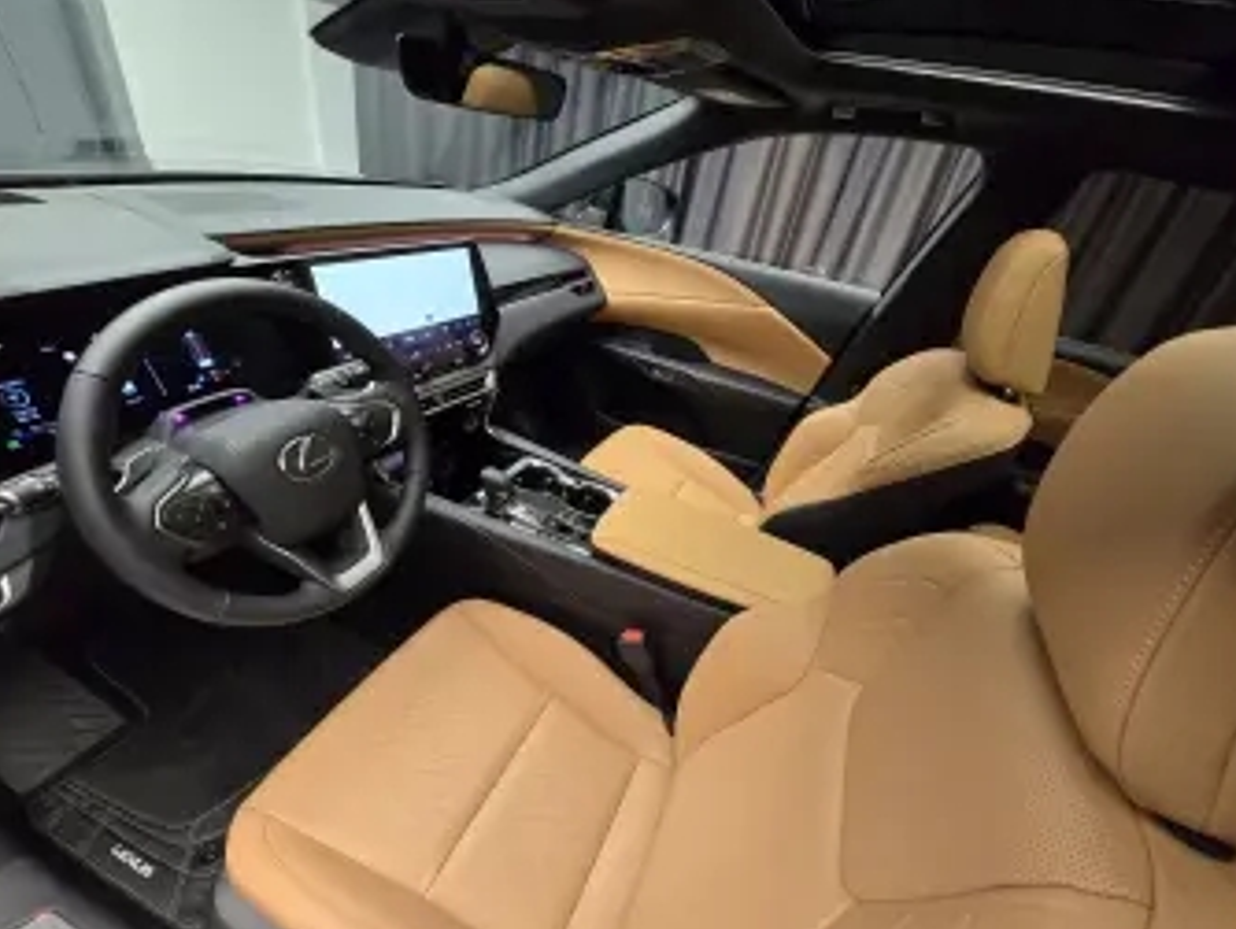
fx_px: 500
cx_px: 655
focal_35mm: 14
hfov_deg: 101.9
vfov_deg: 85.7
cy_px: 481
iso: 400
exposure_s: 1/90.1
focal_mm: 2.2
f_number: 2.2
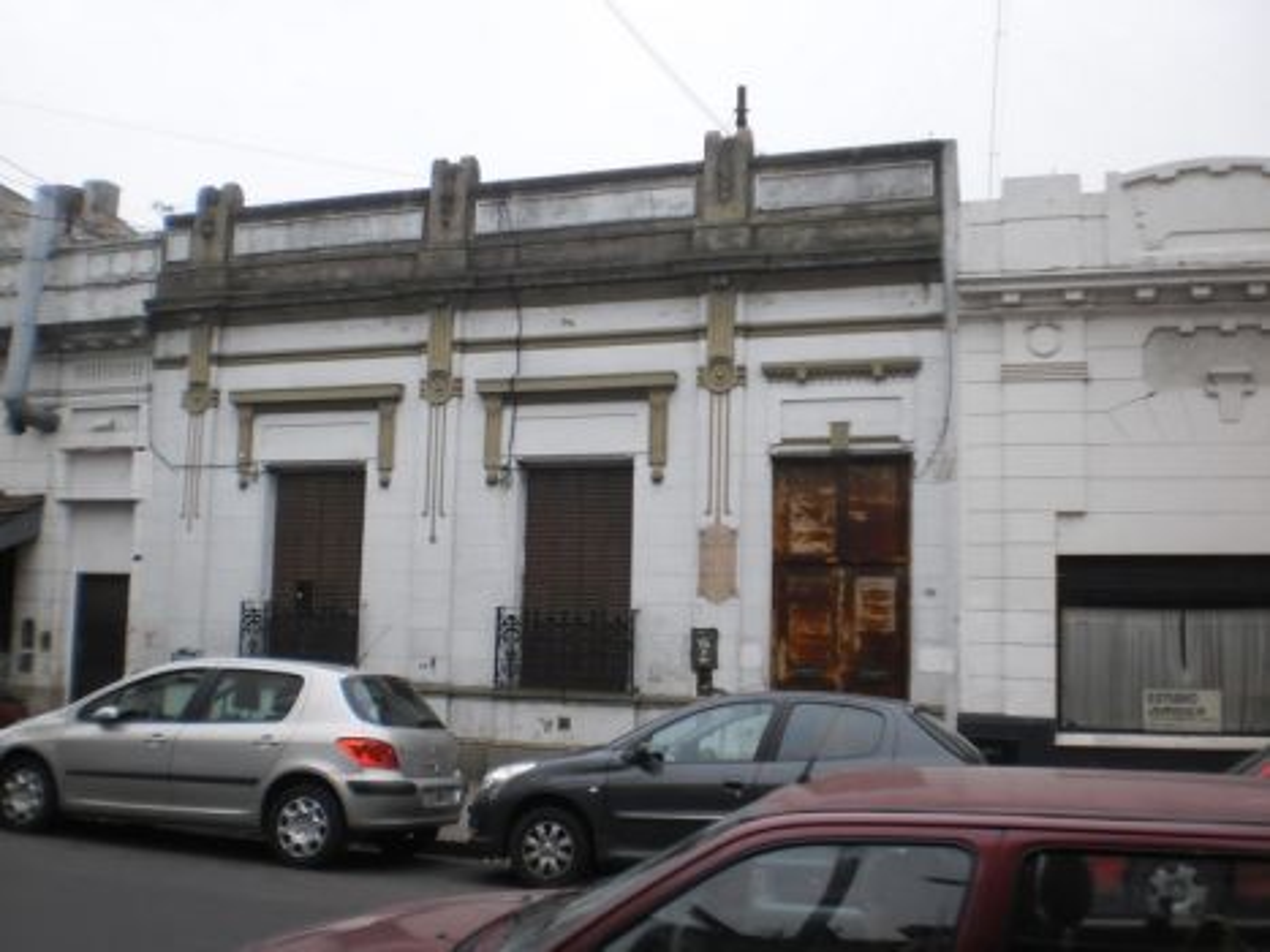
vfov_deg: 39.6
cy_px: 476
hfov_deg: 51.4
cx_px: 635
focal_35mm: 36
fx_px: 1320
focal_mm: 6.3
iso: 200
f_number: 3.1
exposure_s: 1/640
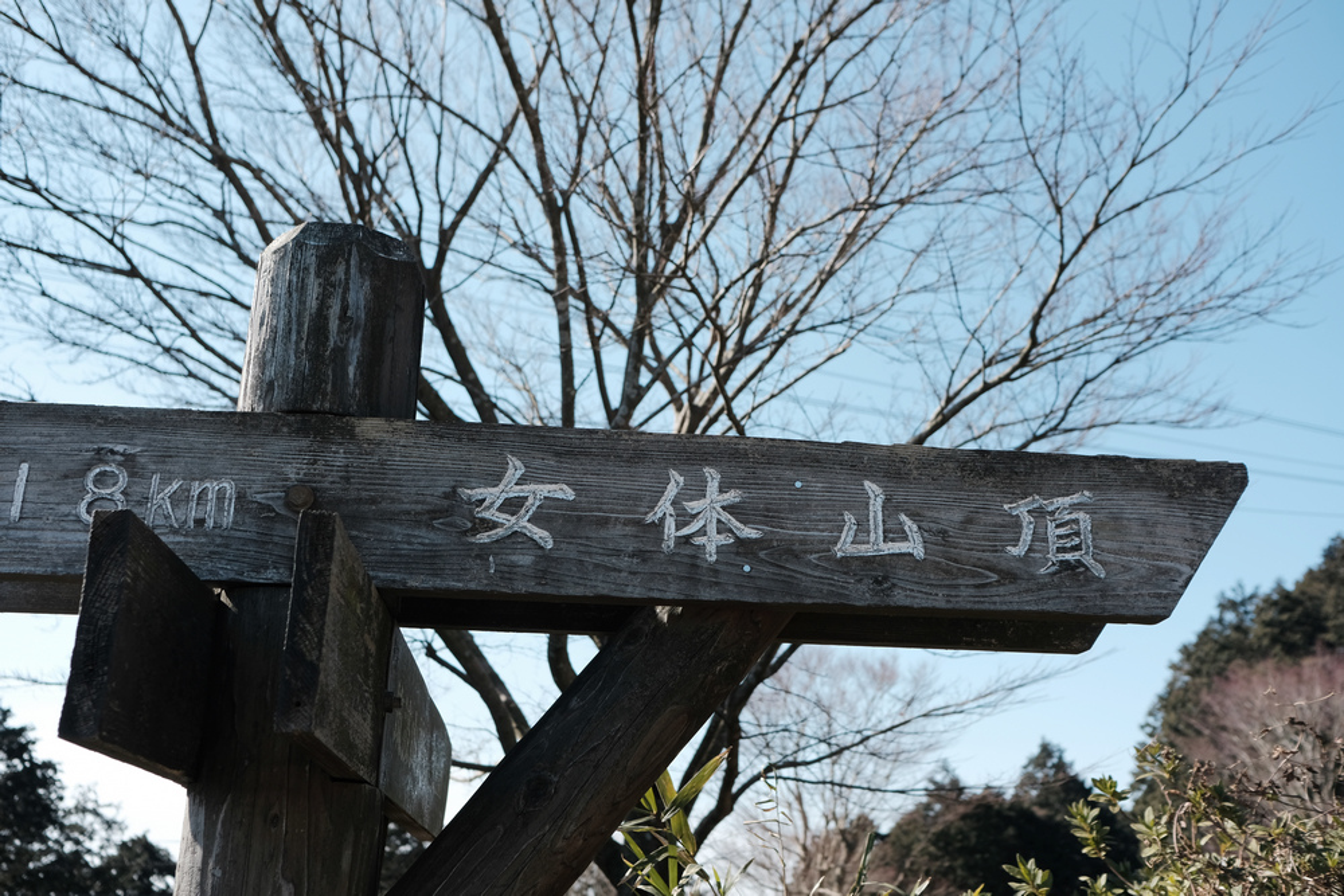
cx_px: 672
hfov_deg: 54.4
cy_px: 448
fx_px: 1307
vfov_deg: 37.9
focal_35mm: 35
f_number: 3.6
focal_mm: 23
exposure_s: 1/1000
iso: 200
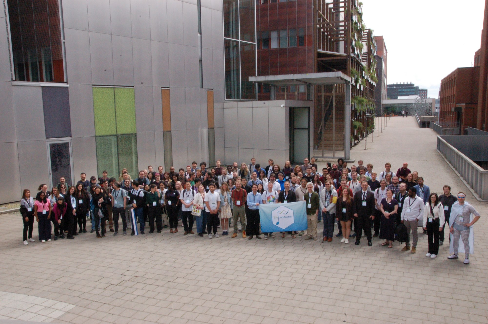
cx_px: 244
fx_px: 406
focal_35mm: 30
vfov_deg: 43.5
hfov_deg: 62.0
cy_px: 162
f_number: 32
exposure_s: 1/125
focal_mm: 20
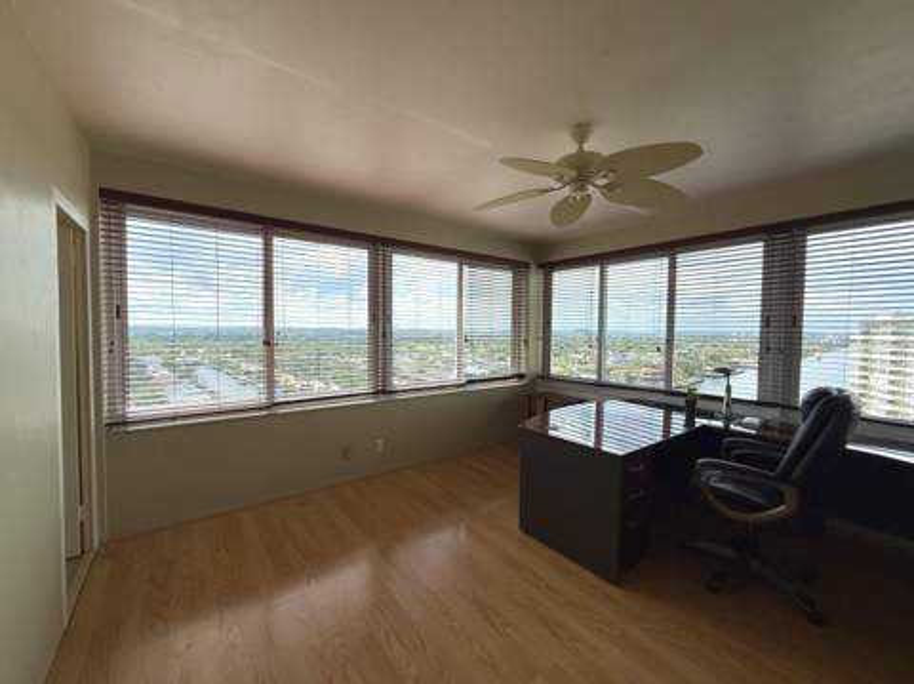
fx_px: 369
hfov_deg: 102.1
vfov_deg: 85.6
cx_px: 457
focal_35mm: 14
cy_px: 342
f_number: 2.2
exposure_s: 1/809
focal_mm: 2.22
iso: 50
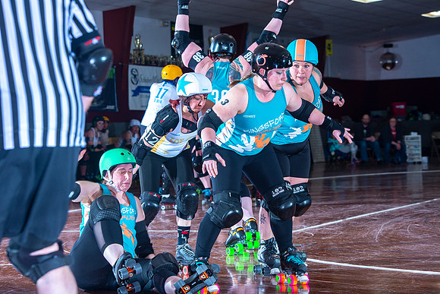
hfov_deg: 16.8
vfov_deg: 11.2
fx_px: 1491
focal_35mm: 122
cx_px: 220
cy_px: 147
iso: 800
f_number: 7.1
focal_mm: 122
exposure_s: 1/160
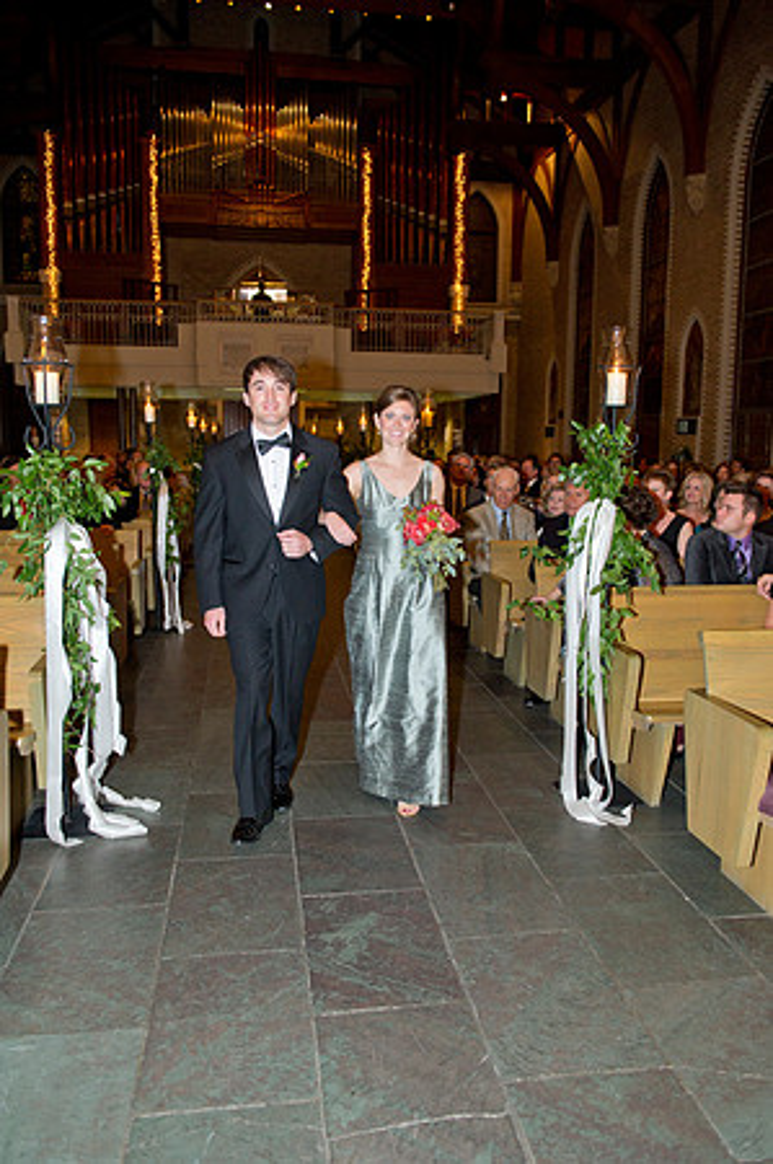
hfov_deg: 44.9
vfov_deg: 63.7
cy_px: 582
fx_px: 936
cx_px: 386
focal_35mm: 29
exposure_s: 1/80
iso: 1600
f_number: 4
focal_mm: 29
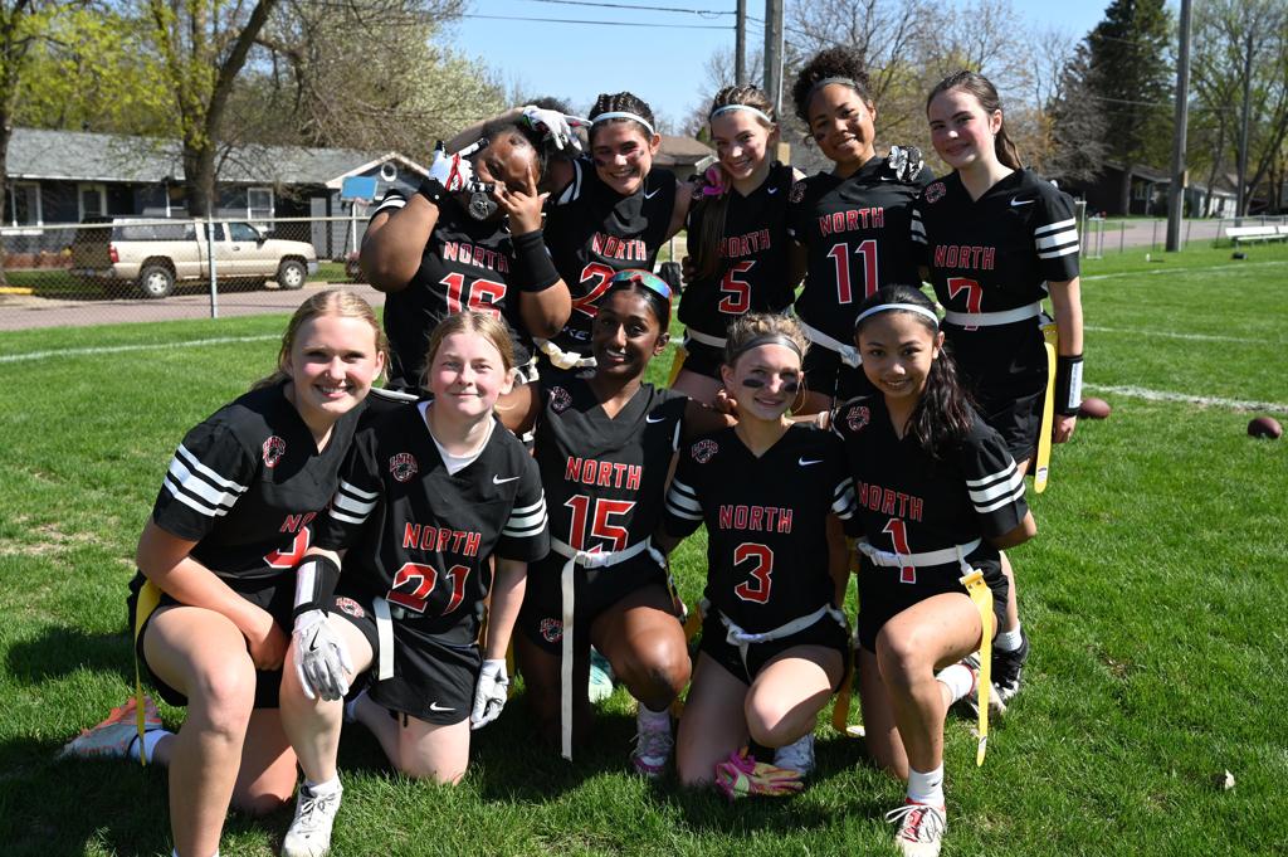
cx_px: 644
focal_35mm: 34
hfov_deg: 55.1
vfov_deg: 38.3
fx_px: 1233
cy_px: 428
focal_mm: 34.5
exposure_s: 1/320
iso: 100
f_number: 6.3
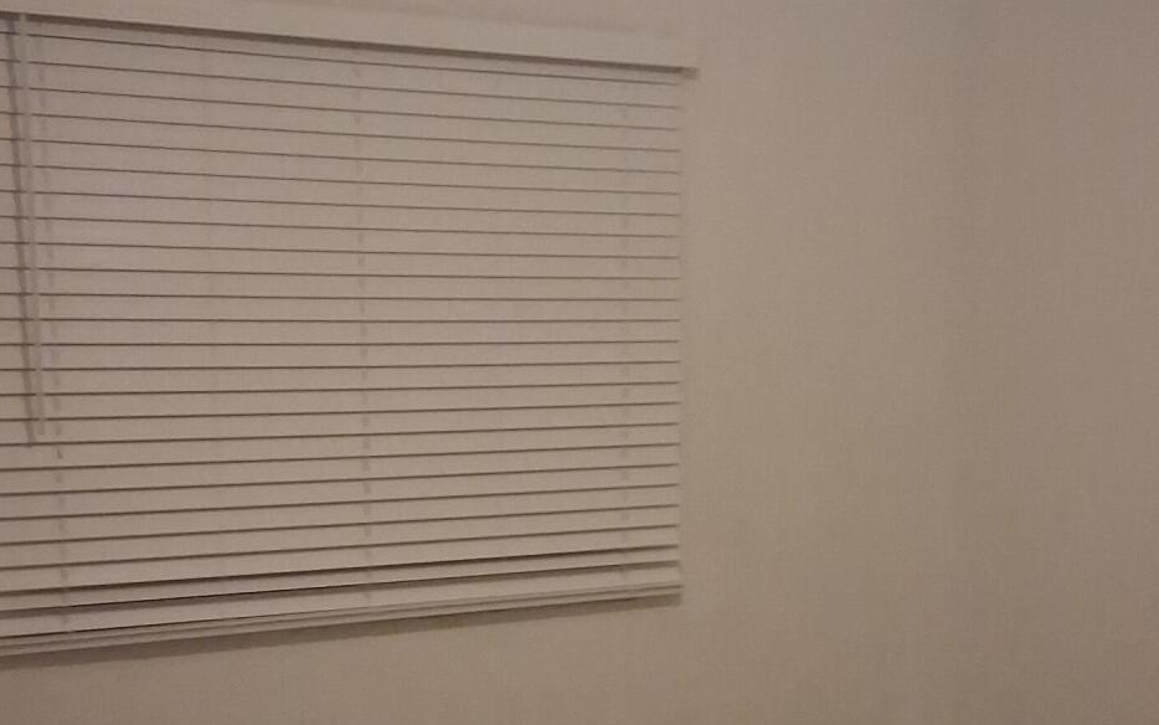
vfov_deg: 21.9
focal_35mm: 59
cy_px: 523
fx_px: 1864
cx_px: 704
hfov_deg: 34.4
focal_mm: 3.98
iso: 500
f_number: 1.8
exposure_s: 1/33
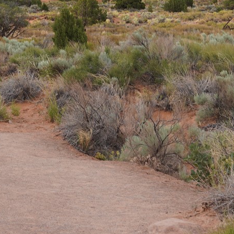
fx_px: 1231
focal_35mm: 161
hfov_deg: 10.7
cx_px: -27
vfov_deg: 10.8
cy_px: 8
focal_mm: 43
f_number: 7.1
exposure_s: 1/100
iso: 200
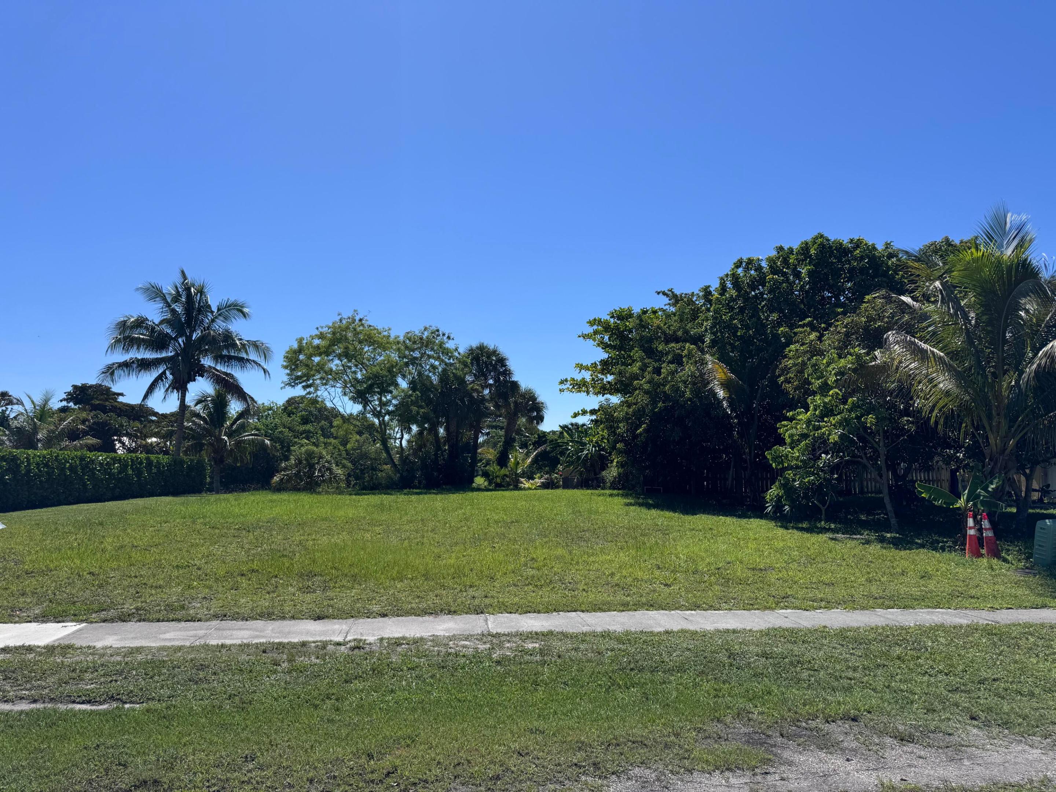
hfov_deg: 71.6
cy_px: 396
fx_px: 732
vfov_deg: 56.8
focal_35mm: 24
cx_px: 528
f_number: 1.78
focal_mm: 6.76
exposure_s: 1/6410
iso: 80
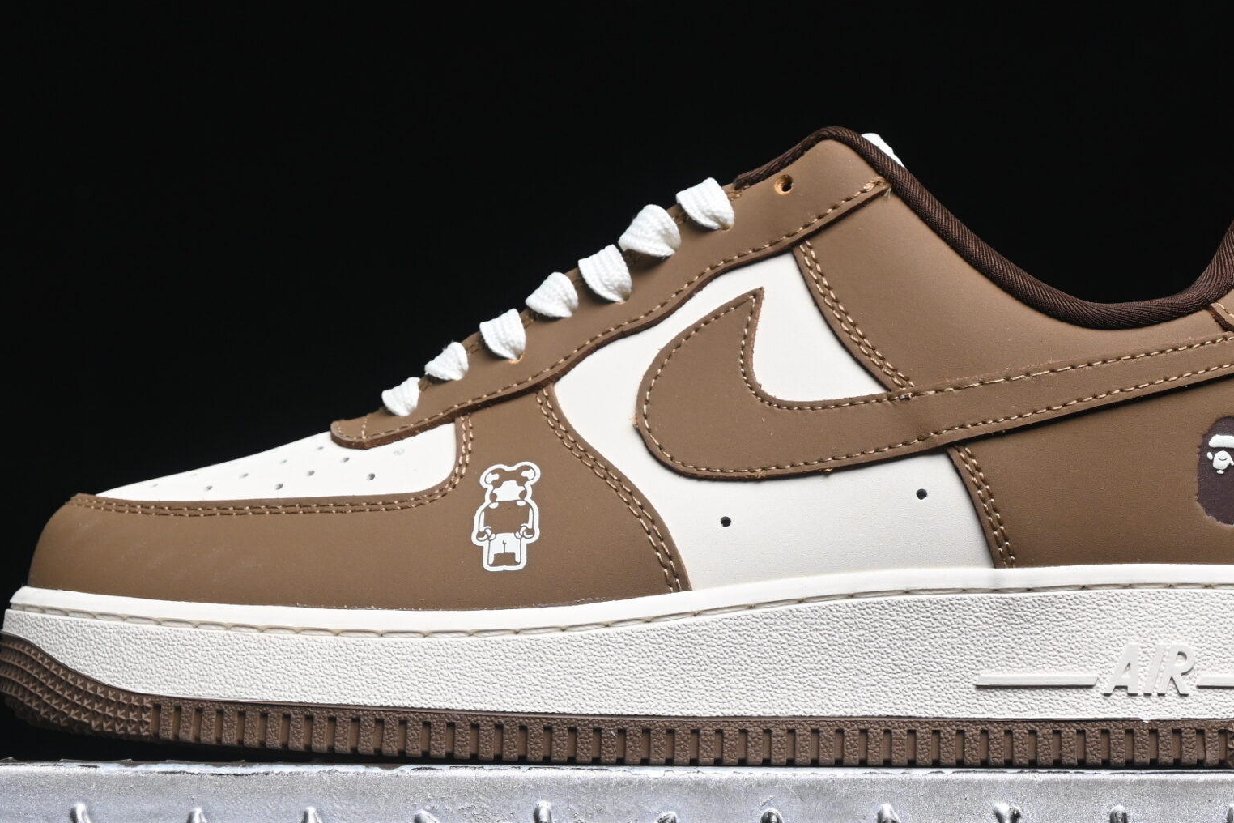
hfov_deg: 16.3
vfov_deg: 10.9
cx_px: 697
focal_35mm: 126
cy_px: 336
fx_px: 4319
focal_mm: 50
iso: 160
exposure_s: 1/50
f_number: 6.3
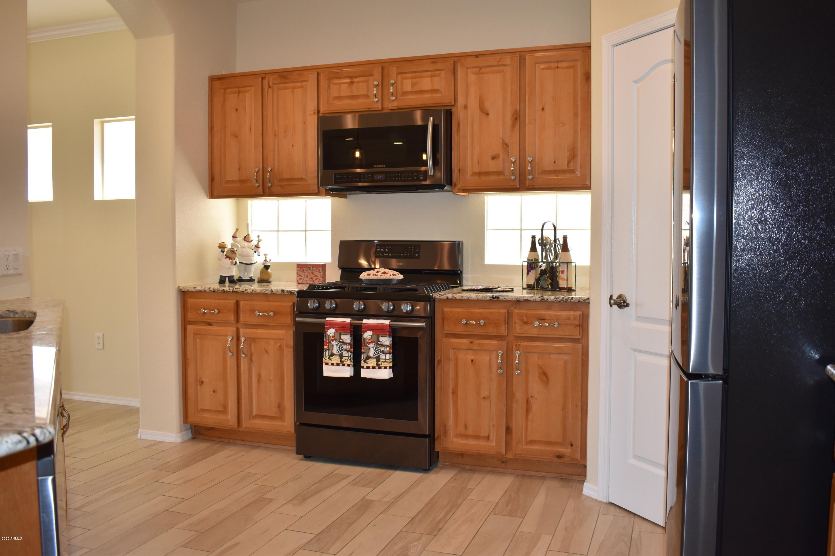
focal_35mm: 30
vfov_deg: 43.6
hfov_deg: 61.9
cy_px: 278
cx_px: 418
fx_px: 696
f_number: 5
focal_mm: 20
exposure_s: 1/200
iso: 800
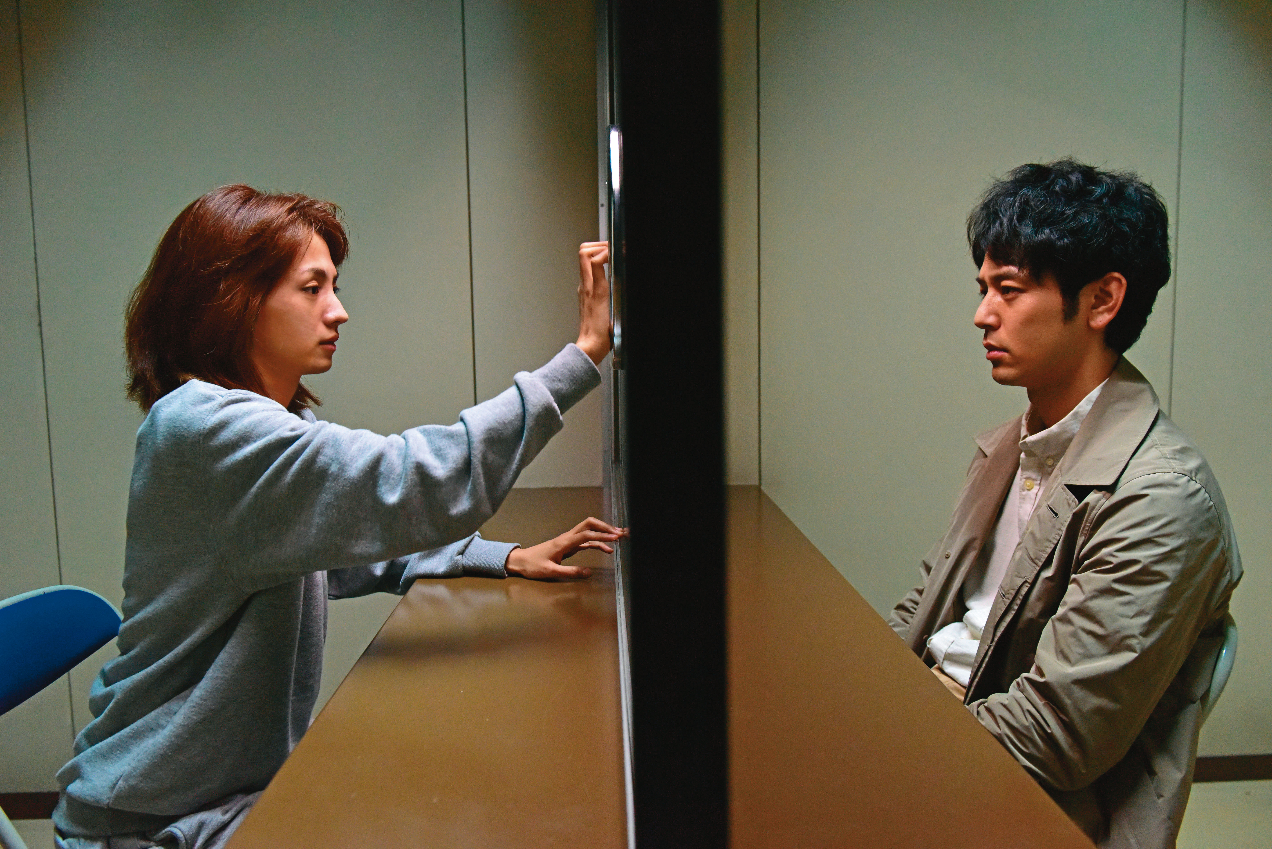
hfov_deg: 63.6
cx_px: 636
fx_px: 1025
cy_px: 424
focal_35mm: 29
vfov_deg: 45.0
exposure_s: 1/60
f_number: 4
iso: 4000
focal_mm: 29
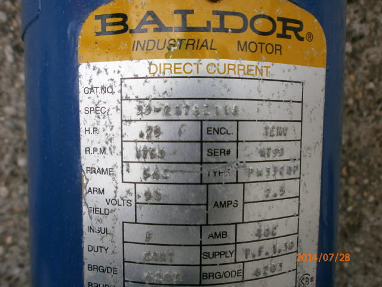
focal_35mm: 27
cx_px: 191
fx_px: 298
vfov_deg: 51.4
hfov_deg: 65.3
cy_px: 144
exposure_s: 1/640
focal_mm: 4.8
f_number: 2.9
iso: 100
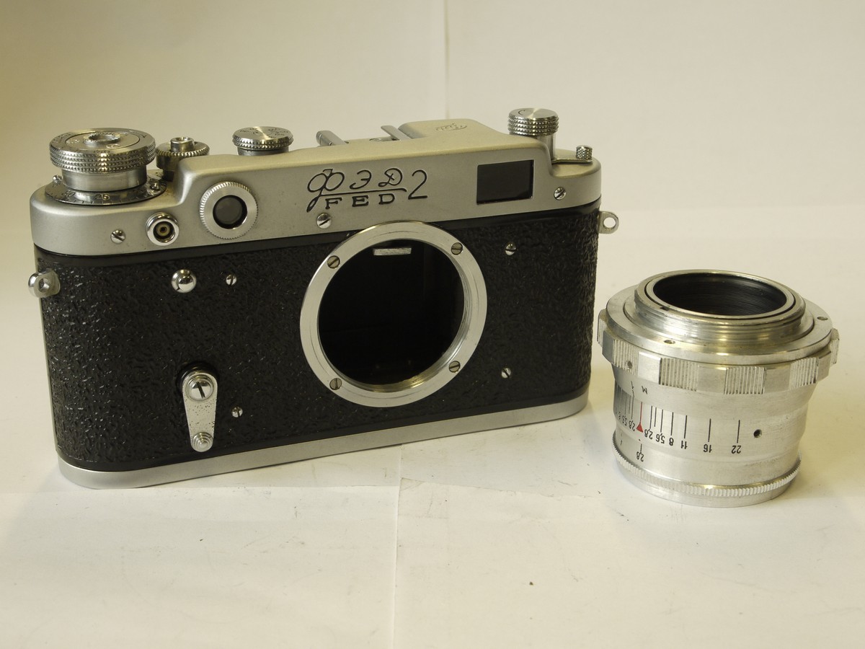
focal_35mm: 52
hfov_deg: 36.8
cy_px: 324
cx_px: 432
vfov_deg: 28.0
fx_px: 1299
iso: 400
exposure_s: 1/30
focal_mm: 26
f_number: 9
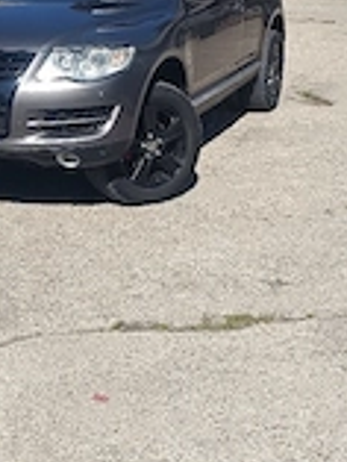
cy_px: 129
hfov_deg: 23.7
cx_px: 68
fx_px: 814
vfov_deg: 31.2
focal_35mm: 61
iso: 61
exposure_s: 1/2000
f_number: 1.88
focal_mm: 5.59
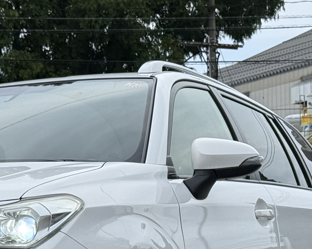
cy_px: 214
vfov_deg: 10.1
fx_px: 1403
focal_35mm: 152
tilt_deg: +3.4
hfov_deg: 12.5
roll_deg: +0.1
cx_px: -32
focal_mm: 6.76
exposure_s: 1/3378
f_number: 1.78
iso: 64
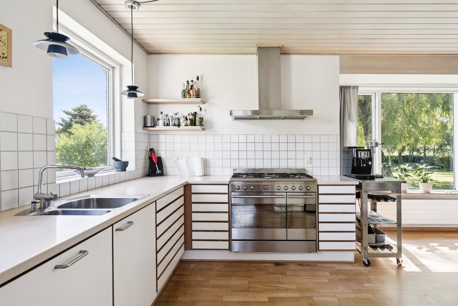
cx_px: 229
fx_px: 248
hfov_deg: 85.4
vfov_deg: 63.2
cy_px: 153
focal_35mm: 20
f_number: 9
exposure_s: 1/60
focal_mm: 19.5
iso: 640
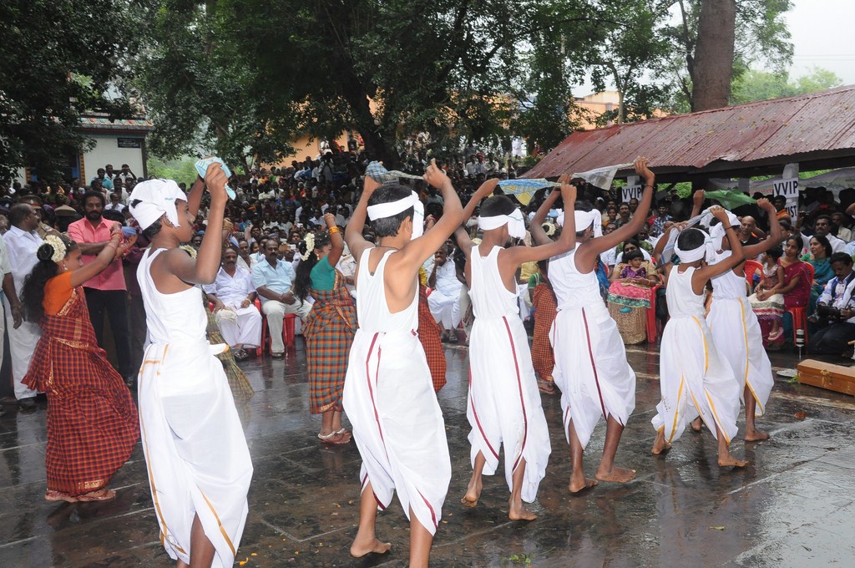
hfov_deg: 53.2
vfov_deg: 36.8
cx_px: 428
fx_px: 854
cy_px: 284
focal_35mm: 36
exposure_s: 1/125
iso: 1250
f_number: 11
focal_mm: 24
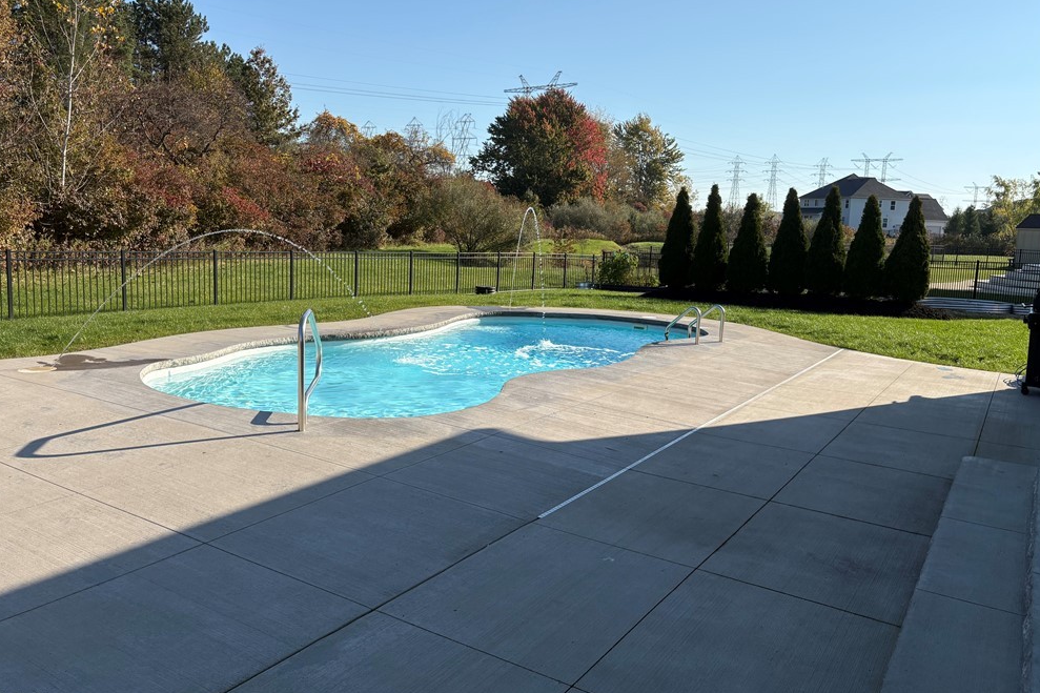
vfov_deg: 46.3
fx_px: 809
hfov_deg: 65.5
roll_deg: -2.1
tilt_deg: -5.3
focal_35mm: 28
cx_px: 512
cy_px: 317
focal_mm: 5.96
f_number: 1.6
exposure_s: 1/3279
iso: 50
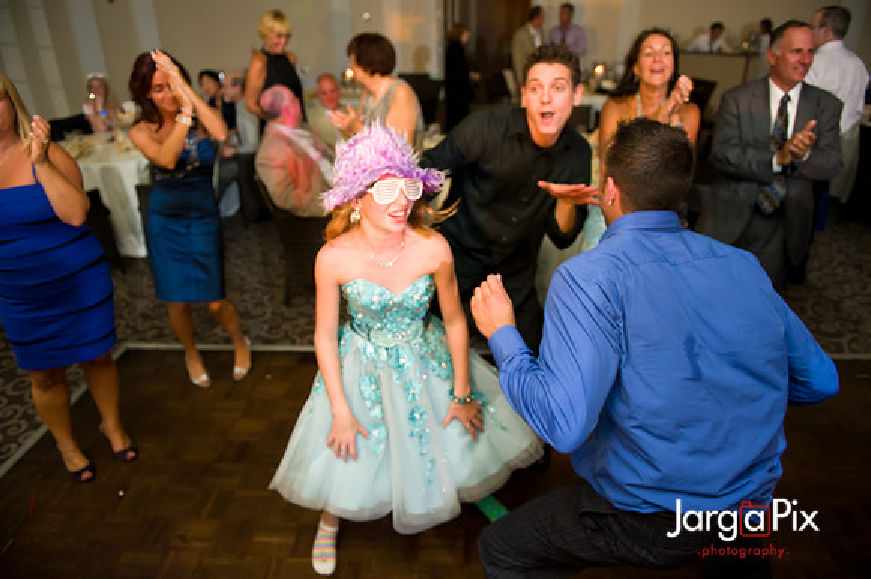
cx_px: 436
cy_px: 290
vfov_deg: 53.1
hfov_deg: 73.8
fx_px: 580
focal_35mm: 24
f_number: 3.2
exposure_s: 1/125
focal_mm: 24
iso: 1600
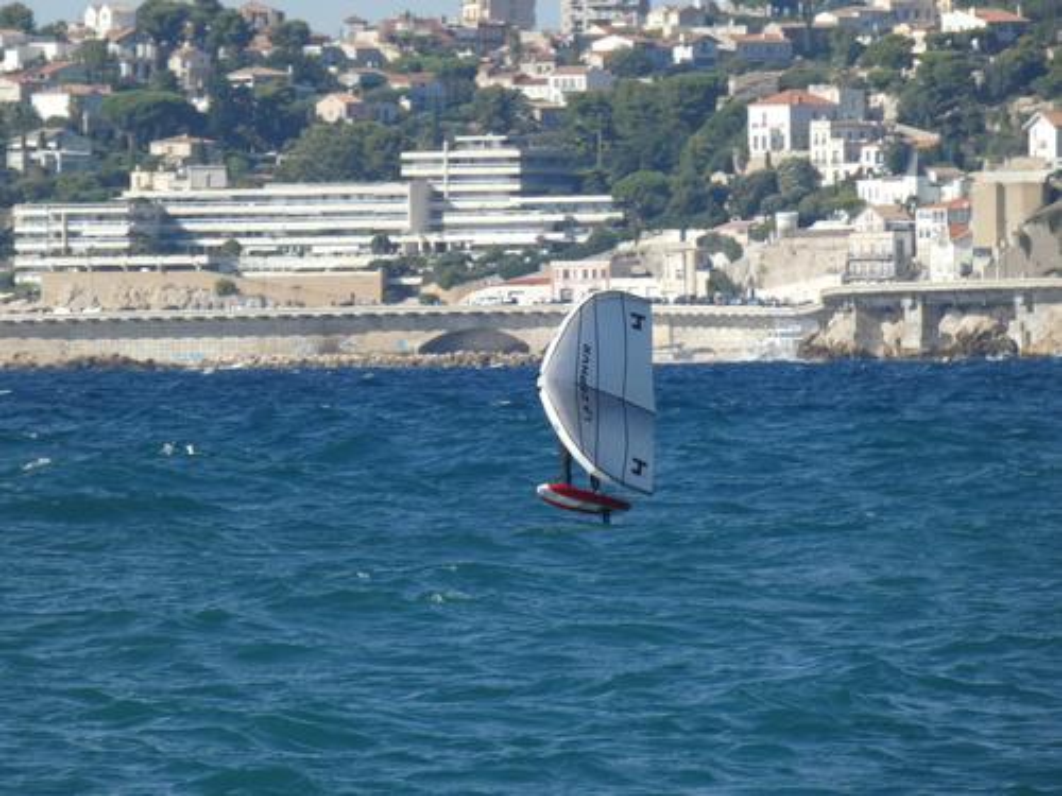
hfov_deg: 3.4
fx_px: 17917
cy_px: 398
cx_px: 531
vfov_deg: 2.5
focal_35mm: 584
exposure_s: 1/1000
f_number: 5.6
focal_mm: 104.7
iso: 200
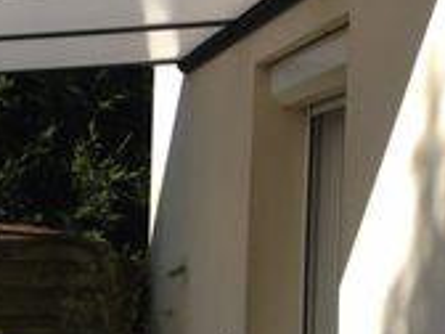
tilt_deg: -1.1
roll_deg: -1.6
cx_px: -119
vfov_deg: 15.0
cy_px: 272
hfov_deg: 18.7
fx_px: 1260
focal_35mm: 98
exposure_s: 1/1232
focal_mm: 4.12
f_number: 2.4
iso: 50
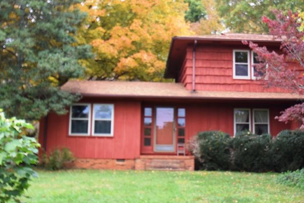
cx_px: 204
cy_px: 72
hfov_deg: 37.1
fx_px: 448
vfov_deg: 25.4
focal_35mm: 53
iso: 360
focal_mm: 24
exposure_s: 1/125
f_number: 5.6
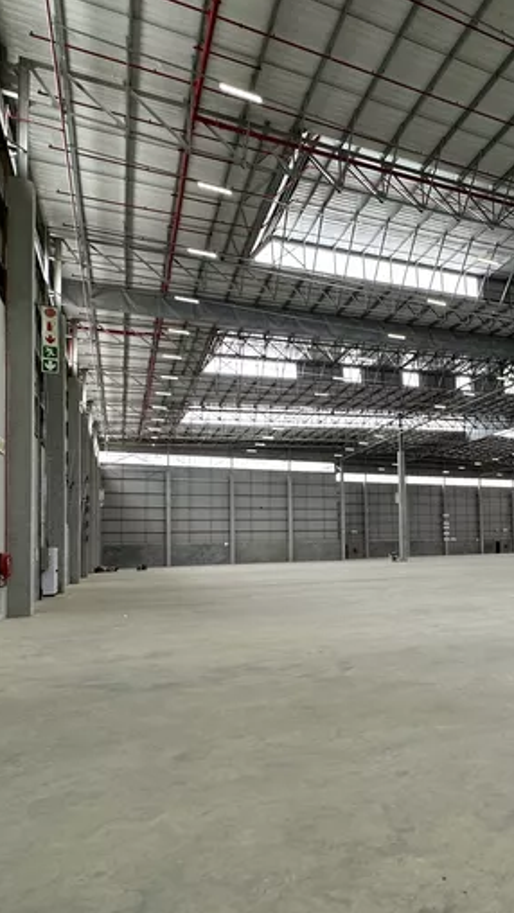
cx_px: 449
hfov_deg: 44.1
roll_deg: +2.1
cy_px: 521
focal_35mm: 24
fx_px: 581
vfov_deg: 75.9
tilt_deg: +3.9
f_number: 2.2
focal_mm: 2.22
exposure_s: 1/100
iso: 64
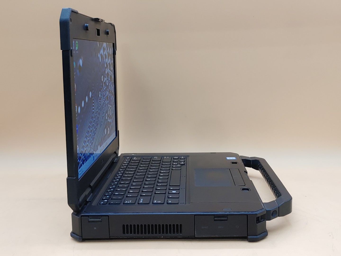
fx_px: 433
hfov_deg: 42.9
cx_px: 170
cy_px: 128
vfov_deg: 32.9
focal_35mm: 44
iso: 50
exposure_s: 1/120
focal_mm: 4.36
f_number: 1.8
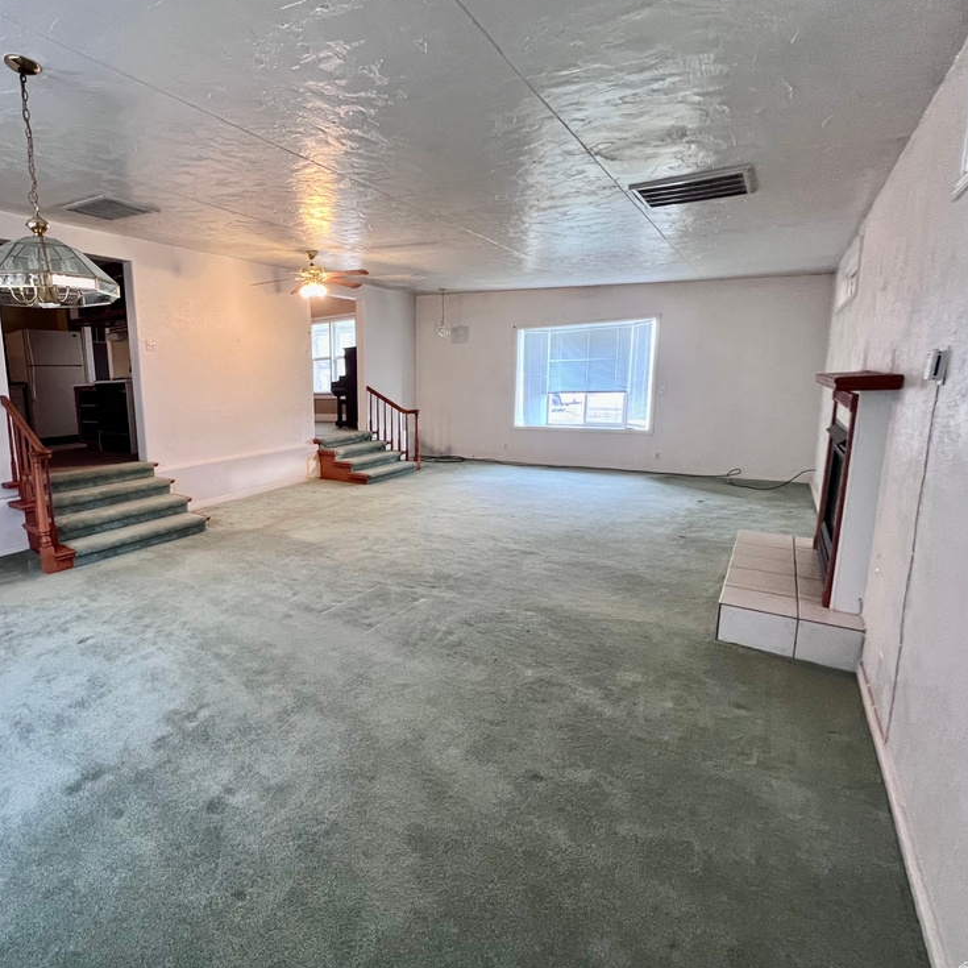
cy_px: 475
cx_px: 306
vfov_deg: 87.4
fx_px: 506
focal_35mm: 16
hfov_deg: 83.7
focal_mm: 1.57
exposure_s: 1/60
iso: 320
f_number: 1.8
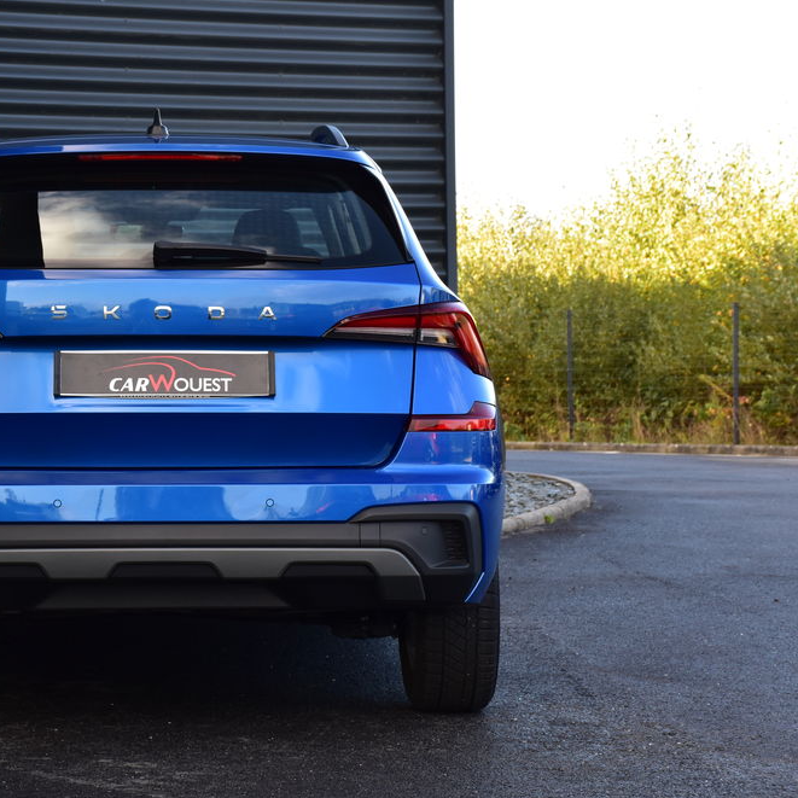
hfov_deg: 16.1
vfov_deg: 16.1
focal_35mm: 108
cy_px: 400
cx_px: 205
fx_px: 2817
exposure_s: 1/125
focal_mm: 56
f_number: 9
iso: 500
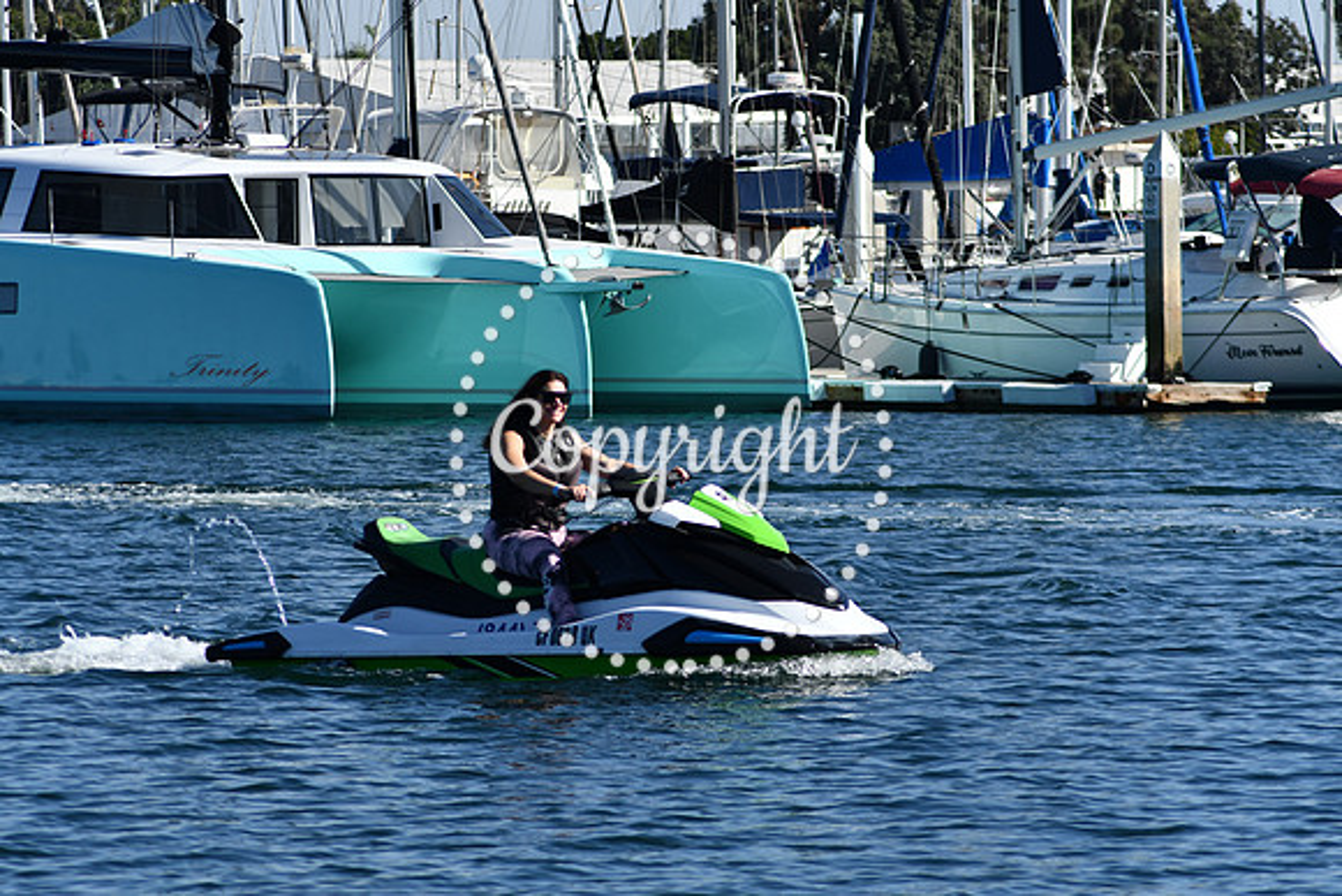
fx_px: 10067
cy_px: 448
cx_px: 671
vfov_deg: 5.1
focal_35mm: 270
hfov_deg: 7.6
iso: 200
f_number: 6.3
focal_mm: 180
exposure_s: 1/1250
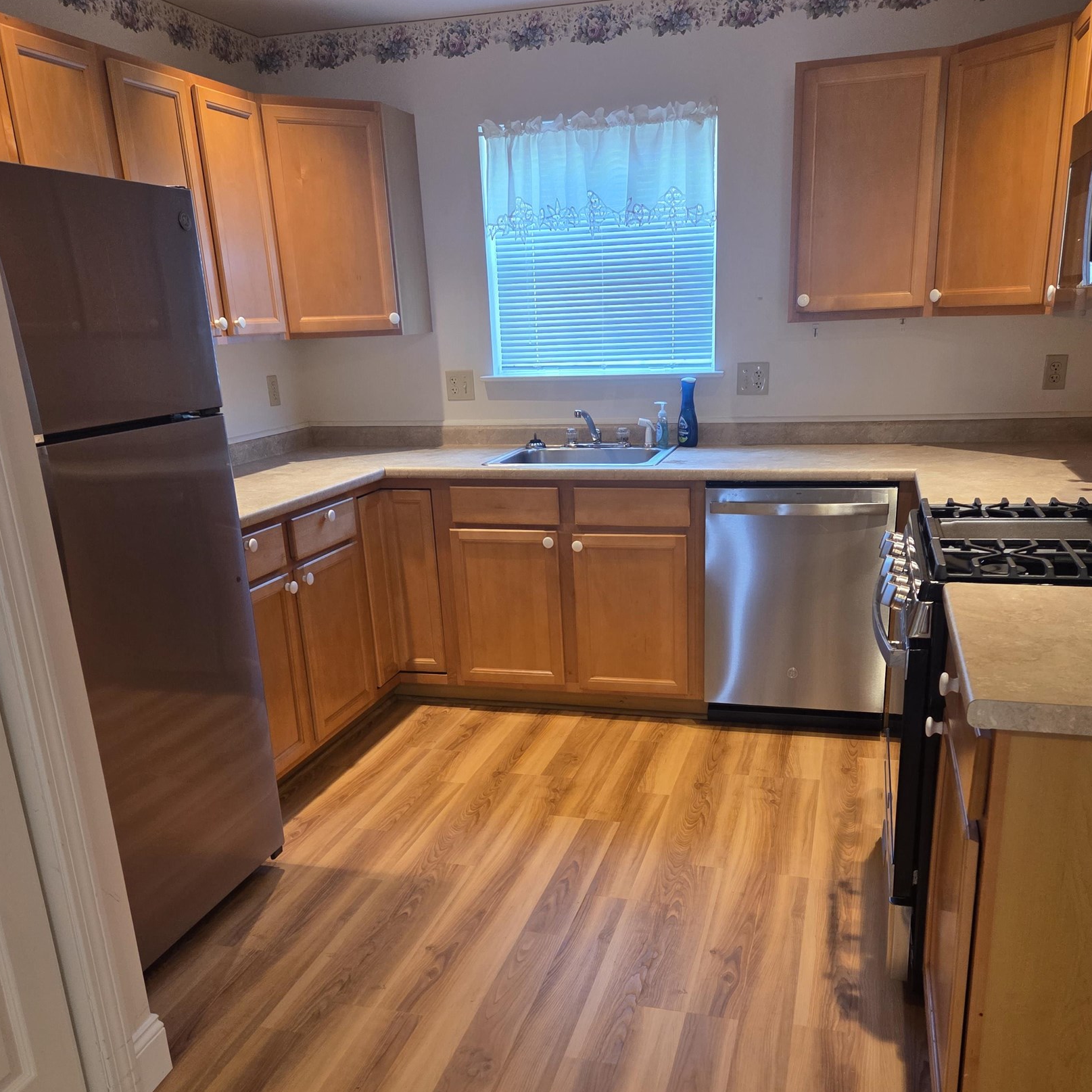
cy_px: 656
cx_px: 580
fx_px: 1035
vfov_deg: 55.2
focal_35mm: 29
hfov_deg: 55.6
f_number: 1.8
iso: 250
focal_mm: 5.4
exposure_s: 1/120
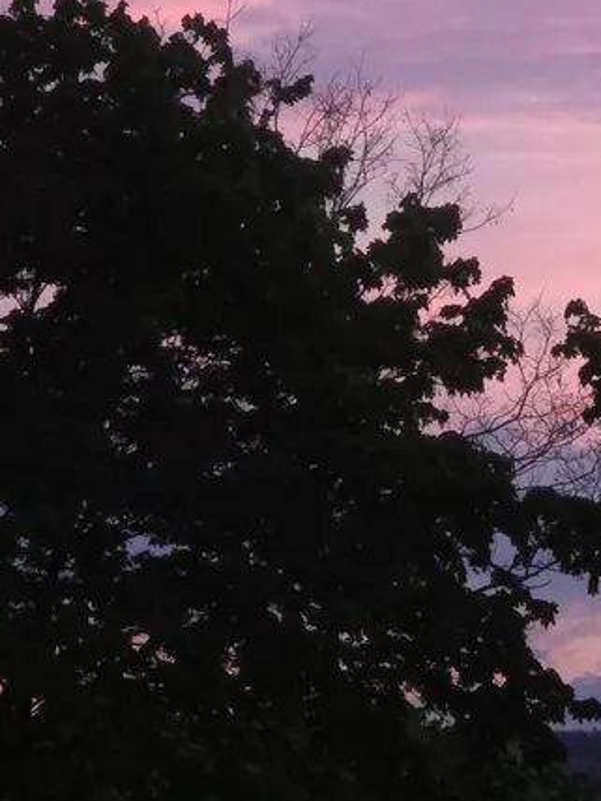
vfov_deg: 7.7
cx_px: 509
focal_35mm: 258
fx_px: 5972
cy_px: 335
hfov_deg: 5.8
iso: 50
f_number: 2.4
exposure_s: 1/30
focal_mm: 7
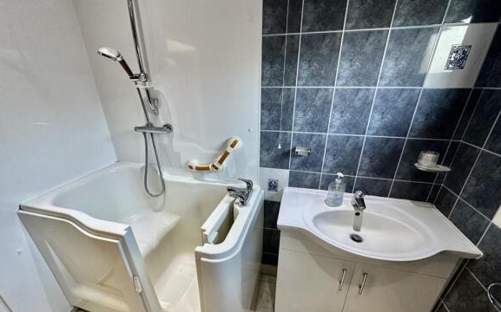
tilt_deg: -23.8
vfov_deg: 74.5
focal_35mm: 15
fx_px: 205
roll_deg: +0.0
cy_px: 172
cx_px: 250
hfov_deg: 101.5
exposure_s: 1/100
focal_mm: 2.22
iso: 250
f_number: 2.2
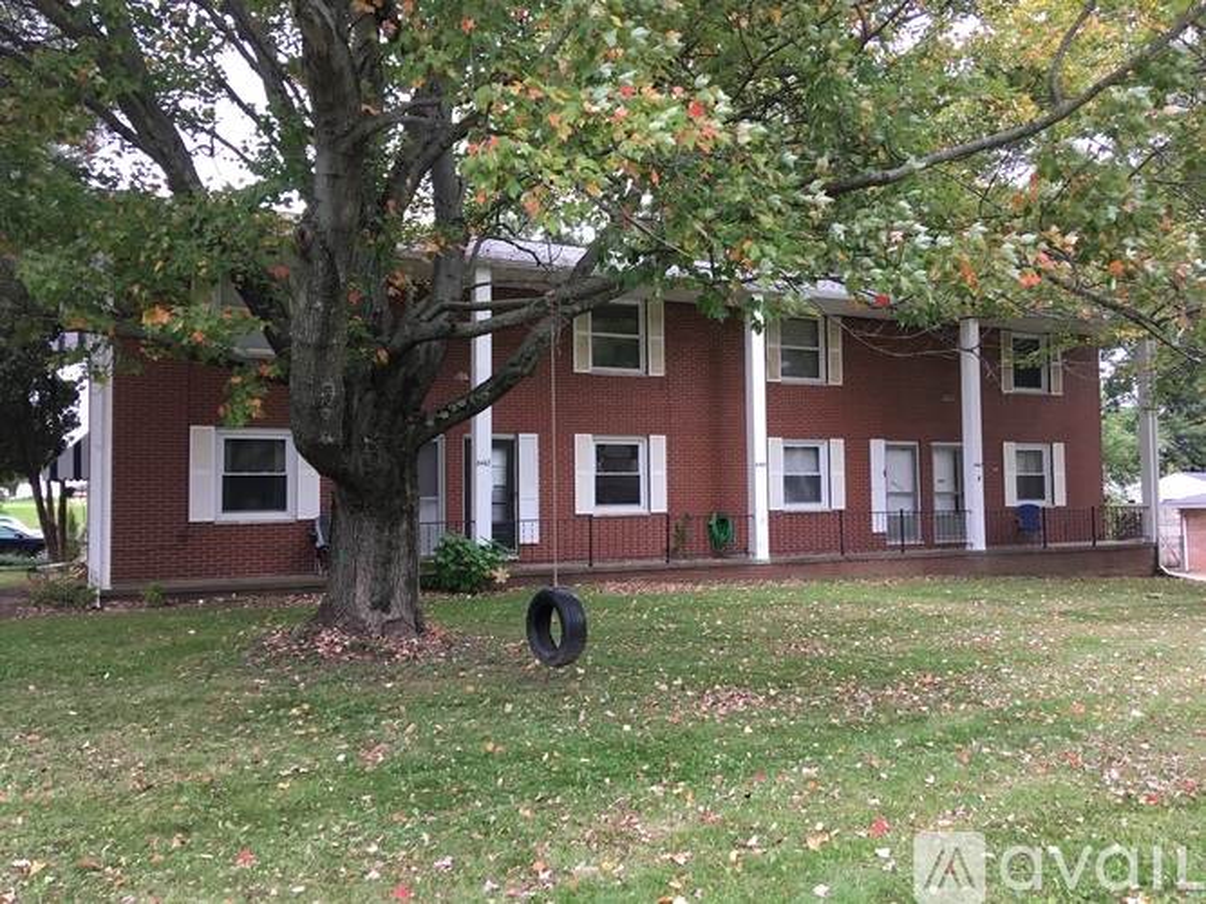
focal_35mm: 29
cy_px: 452
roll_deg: +1.4
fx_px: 1010
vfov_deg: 48.2
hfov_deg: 61.7
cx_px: 603
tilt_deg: +3.6
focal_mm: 4.15
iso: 32
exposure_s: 1/30
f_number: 2.2
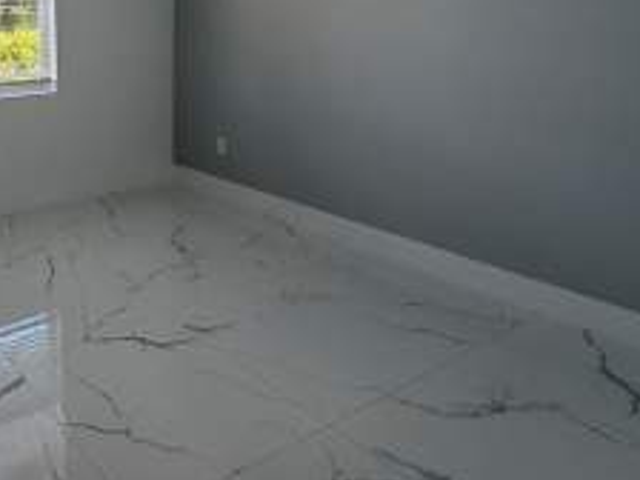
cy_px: 89
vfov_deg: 44.3
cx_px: 11
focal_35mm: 30
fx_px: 555
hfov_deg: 49.8
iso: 160
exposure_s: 1/120
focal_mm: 2.22
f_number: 2.2
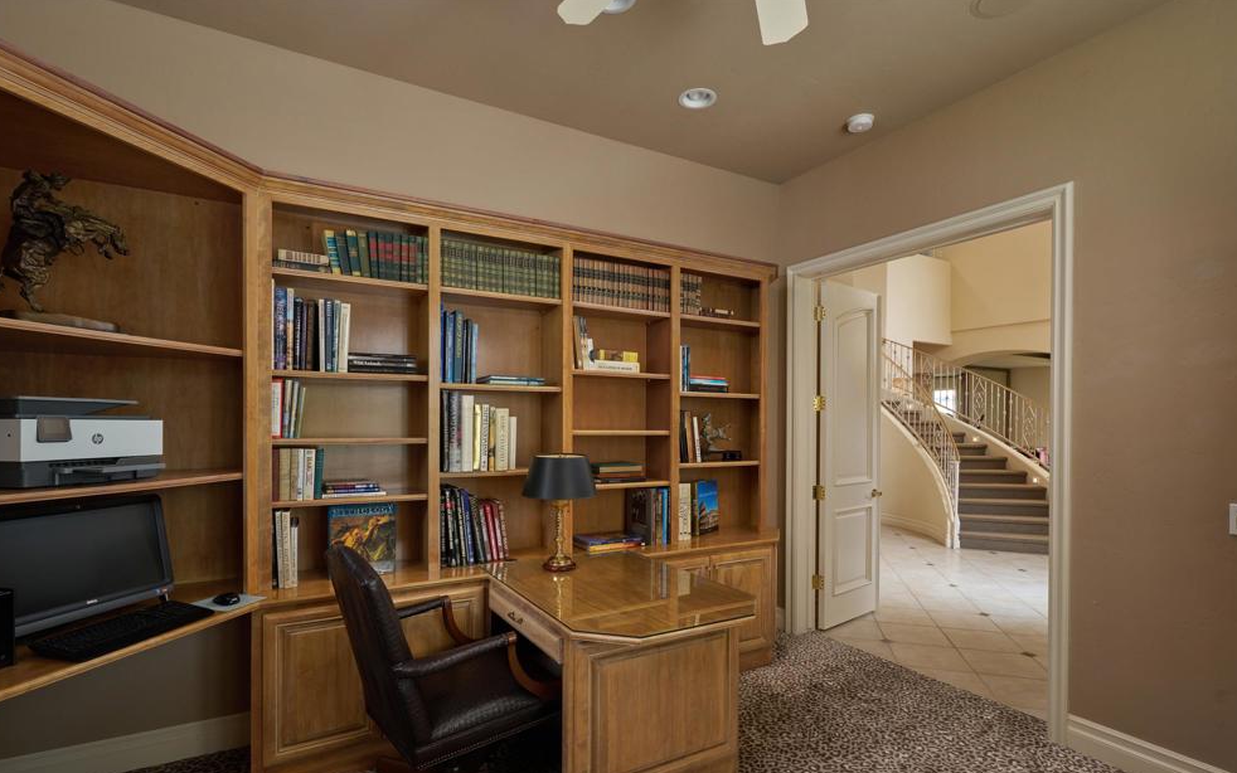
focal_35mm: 17
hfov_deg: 94.4
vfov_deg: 67.9
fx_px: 573
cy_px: 425
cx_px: 610
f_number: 8
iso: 500
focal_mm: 16
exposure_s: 1/13
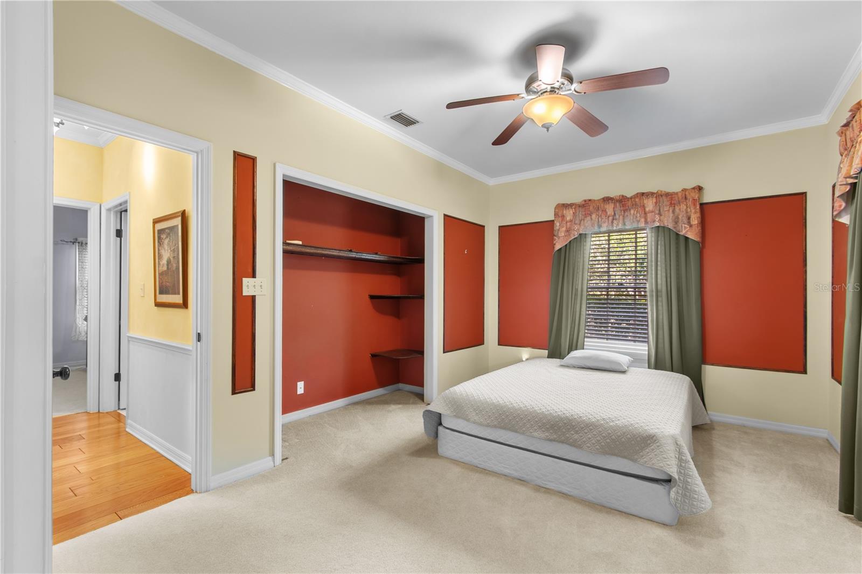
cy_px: 287
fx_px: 359
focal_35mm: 15
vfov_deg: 77.3
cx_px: 431
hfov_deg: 100.4
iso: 100
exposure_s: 30
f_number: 7.1
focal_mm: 10
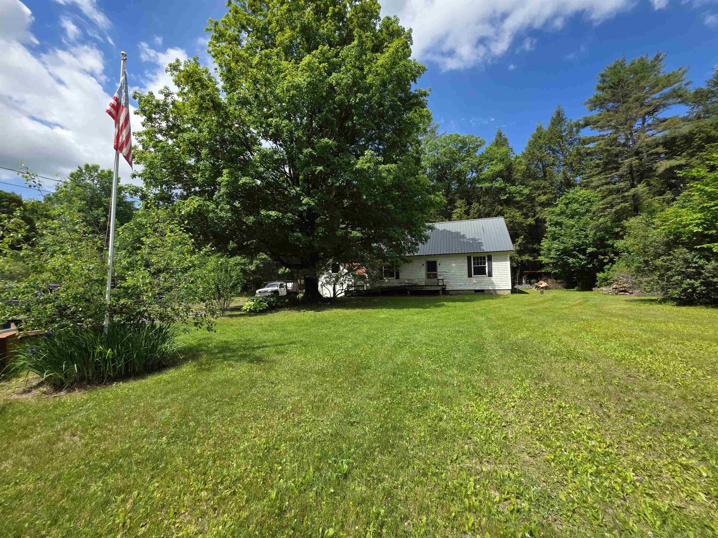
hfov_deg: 106.2
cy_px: 269
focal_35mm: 13
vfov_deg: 89.9
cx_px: 359
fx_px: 270
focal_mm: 2.2
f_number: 1.9
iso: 40
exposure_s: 1/1849
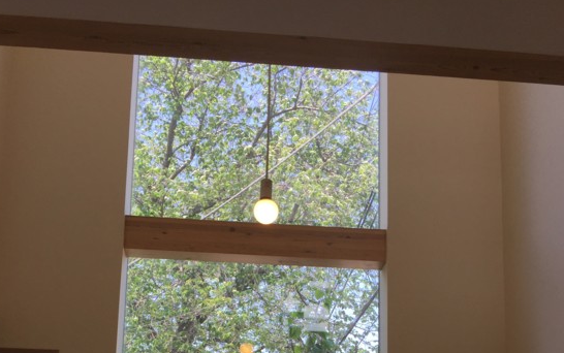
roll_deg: -0.4
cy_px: 408
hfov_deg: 44.3
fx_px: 692
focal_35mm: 45
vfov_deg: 26.0
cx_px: 279
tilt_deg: +10.9
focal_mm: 4.15
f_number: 2.2
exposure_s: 1/321
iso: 32
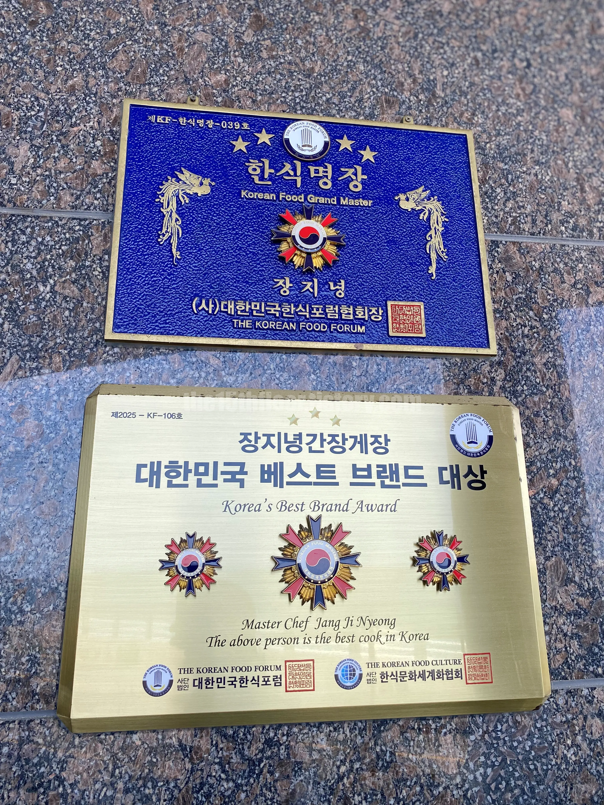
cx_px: 302
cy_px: 402
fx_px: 605
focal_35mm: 26
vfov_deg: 67.3
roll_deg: +1.1
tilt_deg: +17.0
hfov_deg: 53.1
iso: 32
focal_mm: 4.25
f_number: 1.8
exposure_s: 1/390
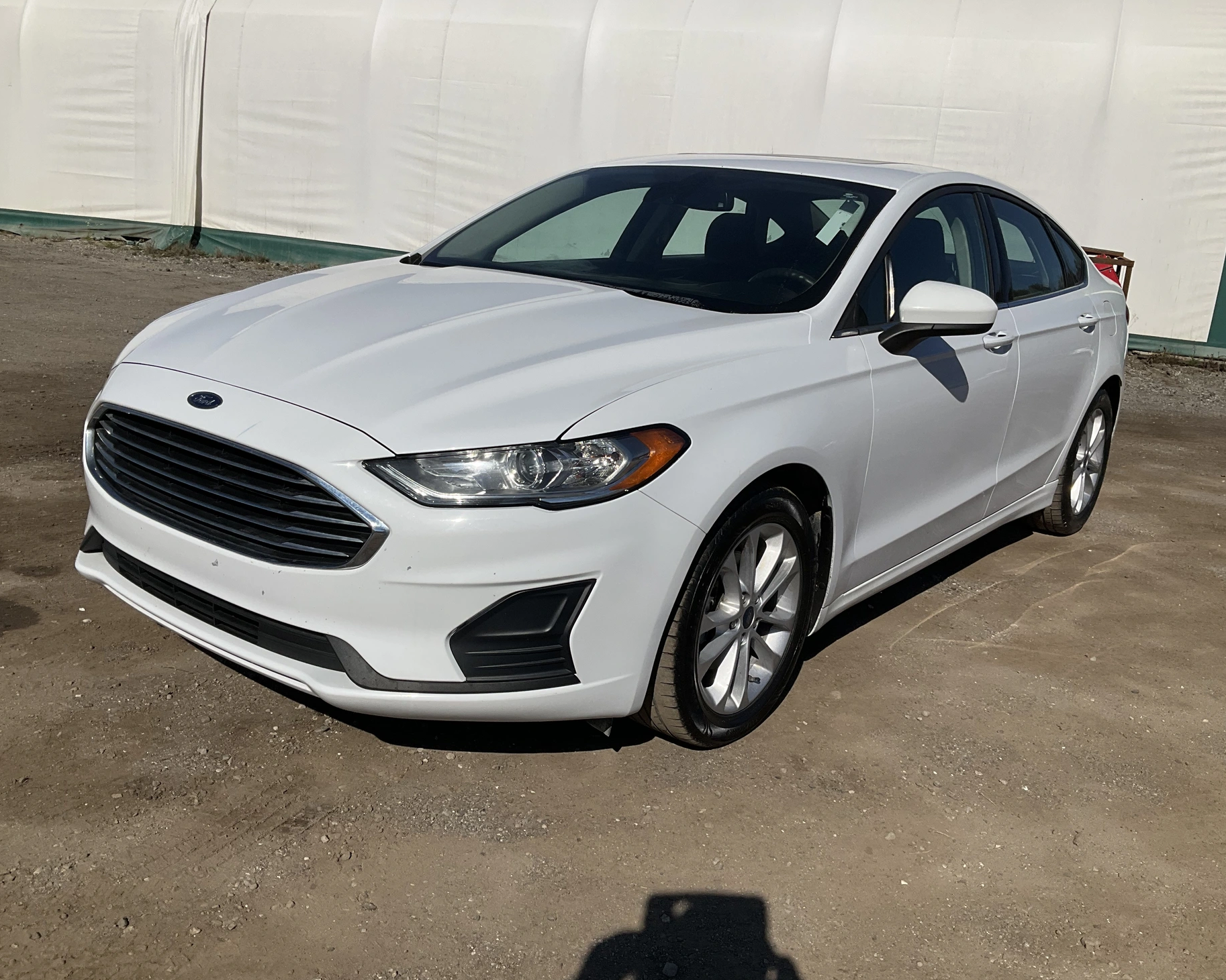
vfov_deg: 47.1
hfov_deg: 57.2
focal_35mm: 31
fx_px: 1125
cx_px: 590
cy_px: 484
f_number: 1.8
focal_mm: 3
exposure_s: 1/7407
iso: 25
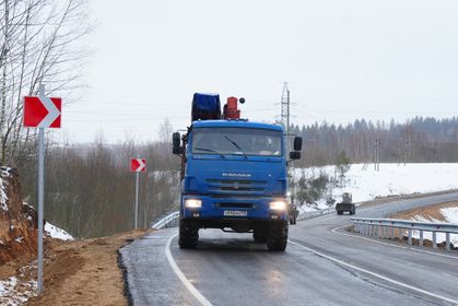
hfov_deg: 23.9
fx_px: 1082
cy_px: 230
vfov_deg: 16.0
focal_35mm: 85
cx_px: 269
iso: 800
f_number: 5.6
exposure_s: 1/320
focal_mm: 51
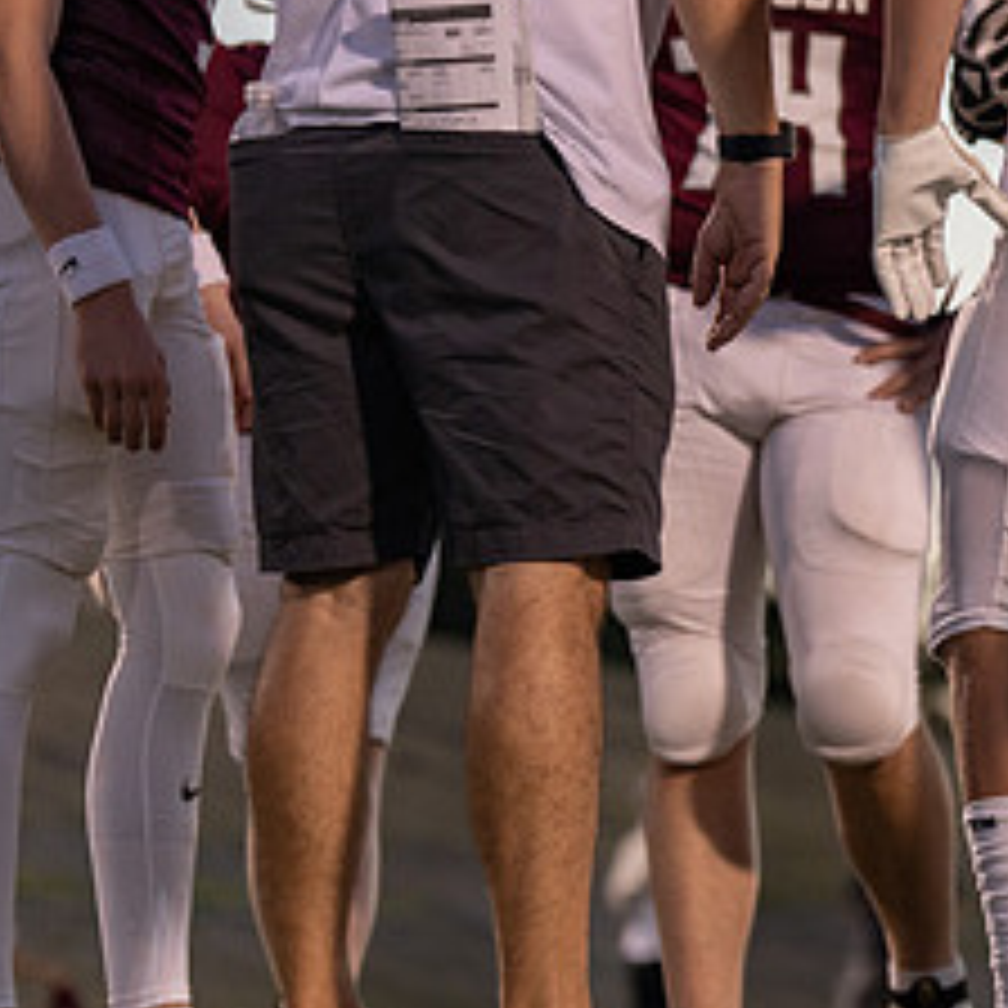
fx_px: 8401
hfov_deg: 6.8
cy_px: 251
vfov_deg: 6.9
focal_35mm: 255
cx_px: 1269
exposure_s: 1/500
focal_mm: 100
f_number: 2.8
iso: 800
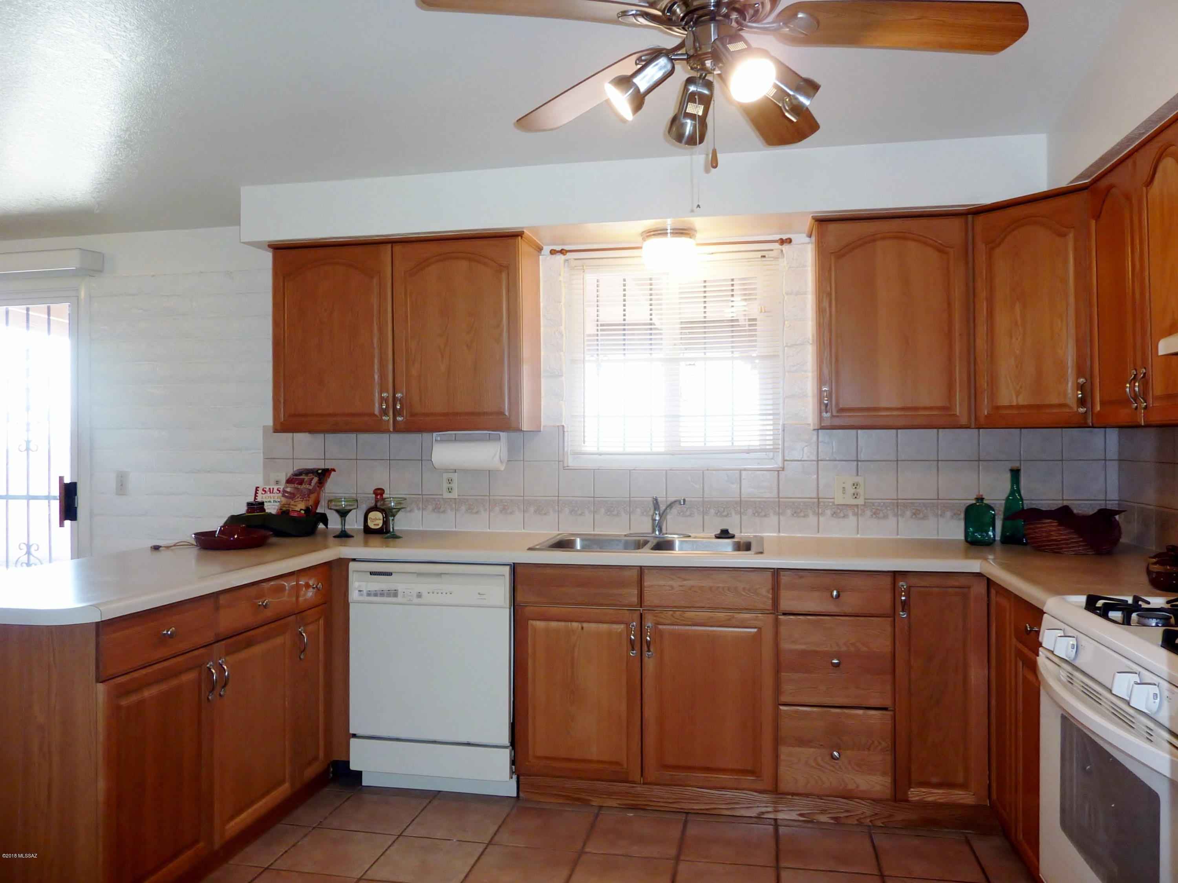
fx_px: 851
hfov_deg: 69.4
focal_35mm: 25
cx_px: 589
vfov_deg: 54.9
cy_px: 442
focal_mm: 4.1
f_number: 3.3
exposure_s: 1/30
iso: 100
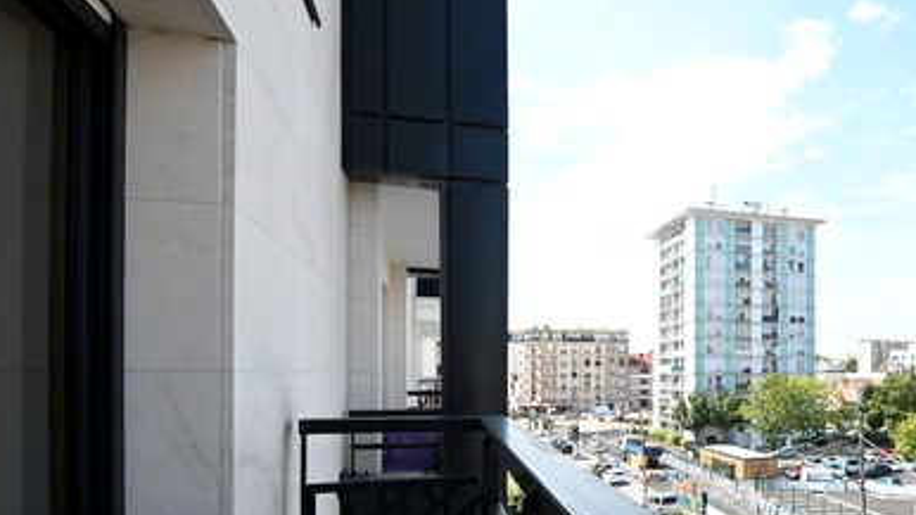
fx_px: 631
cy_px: 371
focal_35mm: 26
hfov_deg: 67.6
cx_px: 681
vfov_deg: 43.3
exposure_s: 1/200
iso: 400
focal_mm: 16
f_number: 11
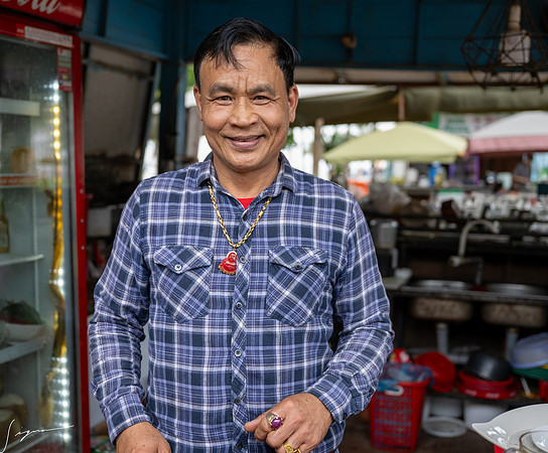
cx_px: 281
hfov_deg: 41.8
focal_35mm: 44
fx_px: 717
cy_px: 227
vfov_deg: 35.1
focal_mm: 35
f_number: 2.8
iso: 125
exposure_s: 1/250
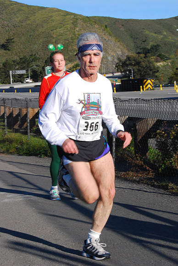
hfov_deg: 15.2
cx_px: 89
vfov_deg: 22.6
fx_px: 666
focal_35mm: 90
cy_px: 133
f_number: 22
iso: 400
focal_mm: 60
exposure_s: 1/125
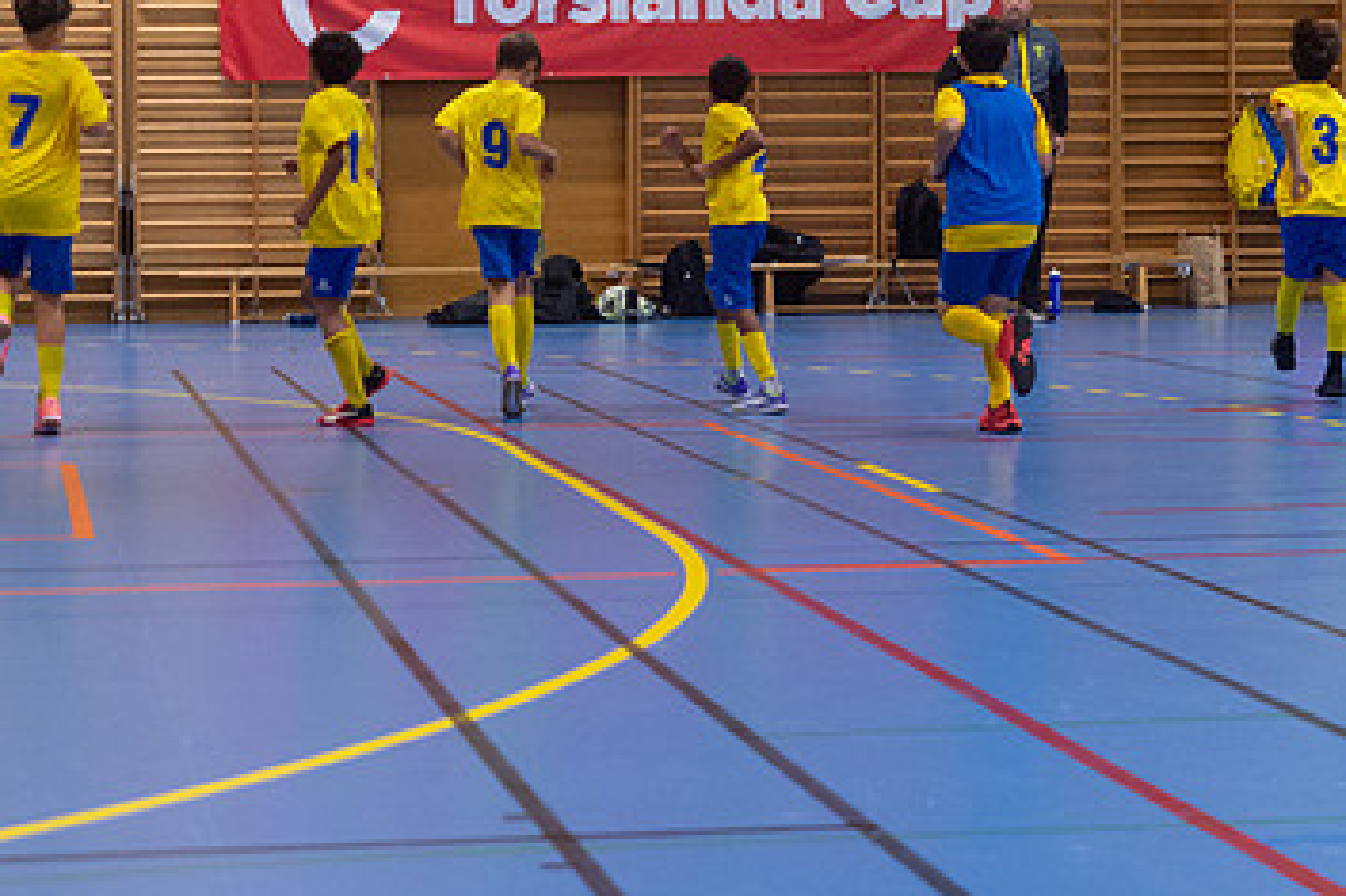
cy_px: 202
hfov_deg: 20.2
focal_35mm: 101
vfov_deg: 13.5
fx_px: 3774
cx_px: 705
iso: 3200
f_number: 3.2
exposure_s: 1/500
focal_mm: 60
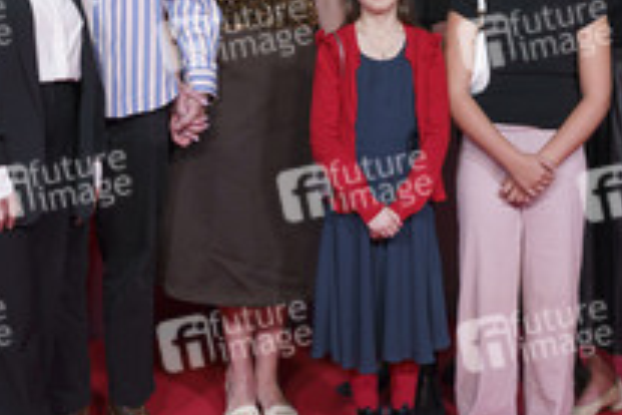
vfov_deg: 18.8
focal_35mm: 72
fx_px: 1244
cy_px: 111
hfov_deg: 28.1
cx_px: 275
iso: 800
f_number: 4
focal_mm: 33
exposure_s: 1/160
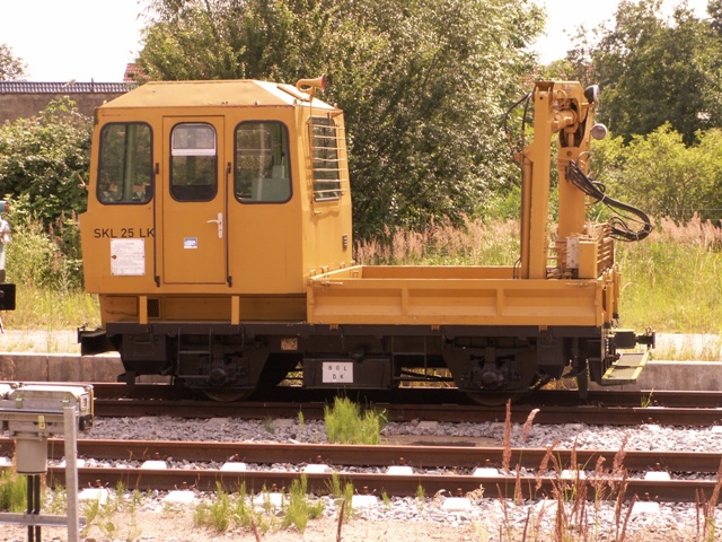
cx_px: 361
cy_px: 271
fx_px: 2148
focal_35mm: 103
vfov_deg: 14.4
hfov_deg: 19.1
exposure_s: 1/125
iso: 50
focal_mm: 16.86
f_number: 6.3
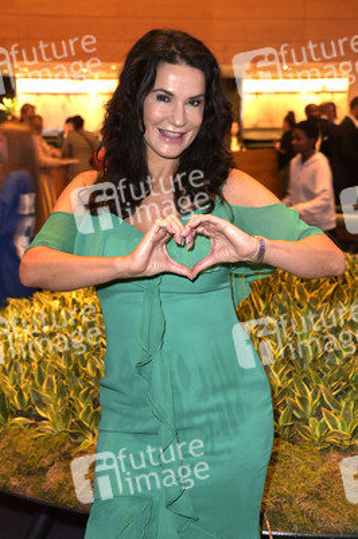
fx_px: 747
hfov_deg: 26.9
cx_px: 179
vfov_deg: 39.6
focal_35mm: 50
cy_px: 270
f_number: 5.6
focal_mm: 50
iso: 2000
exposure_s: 1/30
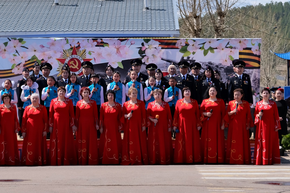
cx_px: 121
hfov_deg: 13.0
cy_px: 46
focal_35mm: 158
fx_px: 1273
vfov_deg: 8.7
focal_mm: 55
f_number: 5.6
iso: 320
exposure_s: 1/850
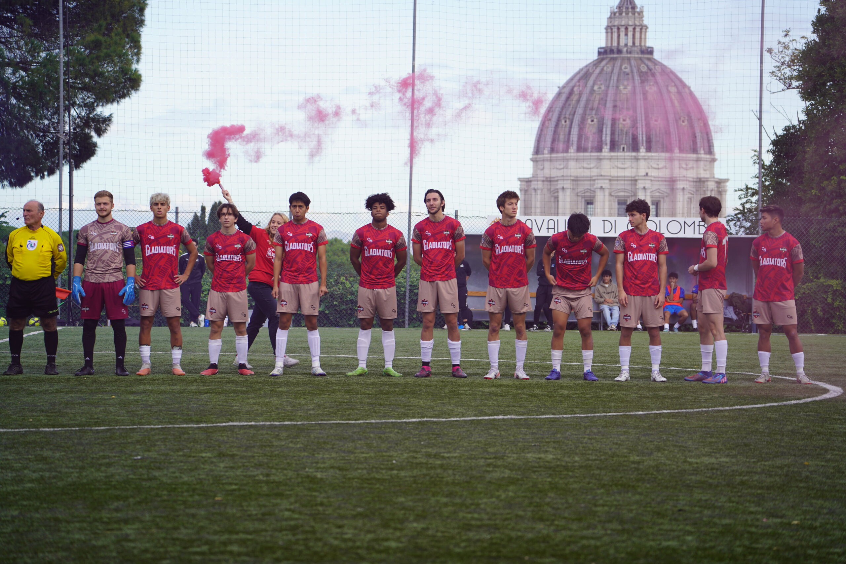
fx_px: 2984
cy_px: 282
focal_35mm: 127
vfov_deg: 10.8
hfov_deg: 16.1
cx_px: 423
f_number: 5.6
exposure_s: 1/250
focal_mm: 127
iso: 100
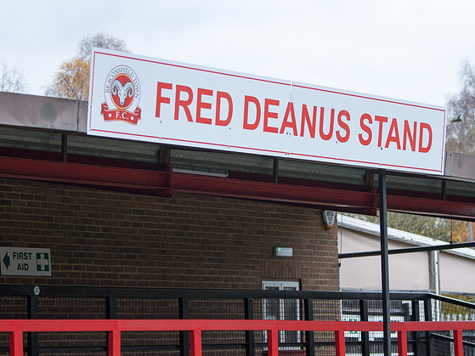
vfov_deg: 10.3
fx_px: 1976
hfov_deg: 13.7
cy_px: 184
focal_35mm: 144
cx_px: 256
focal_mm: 75
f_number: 2.8
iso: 400
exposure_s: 1/800
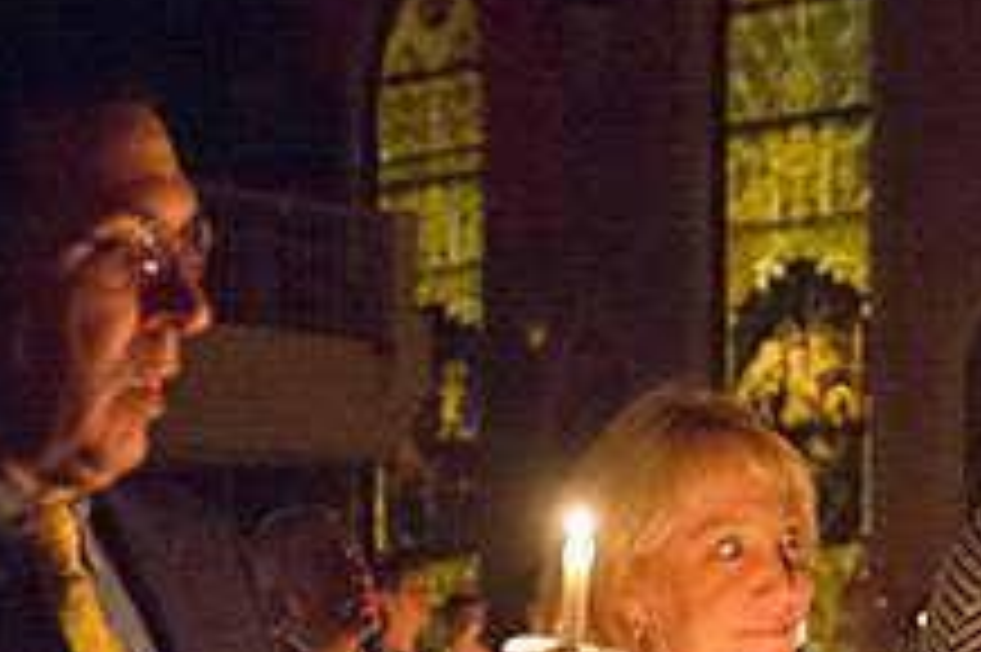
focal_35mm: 93
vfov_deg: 14.5
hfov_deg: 21.8
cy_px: 580
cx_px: 716
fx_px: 2532
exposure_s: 1/60
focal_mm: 35
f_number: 2.8
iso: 12800
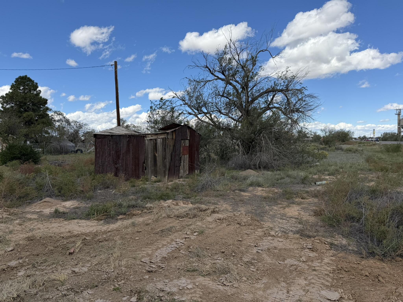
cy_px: 151
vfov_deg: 56.8
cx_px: 202
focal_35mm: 24
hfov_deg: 71.6
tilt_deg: -0.8
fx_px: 279
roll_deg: +2.3
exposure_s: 1/3953
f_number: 1.78
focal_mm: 6.76
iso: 80
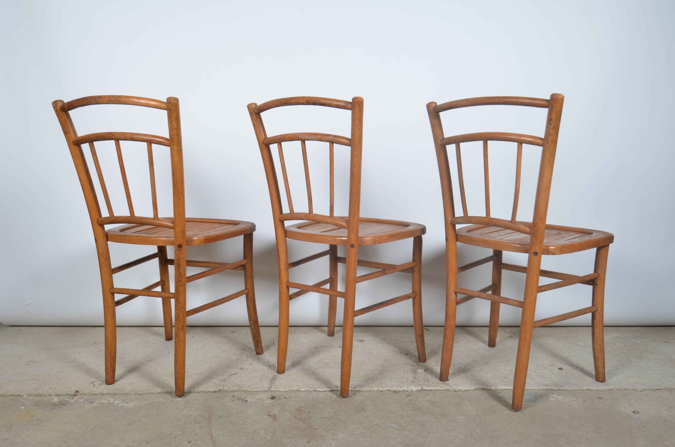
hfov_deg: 67.5
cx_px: 338
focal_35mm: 27
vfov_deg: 47.7
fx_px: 505
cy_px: 224
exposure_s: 1/125
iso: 100
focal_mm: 18
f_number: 11
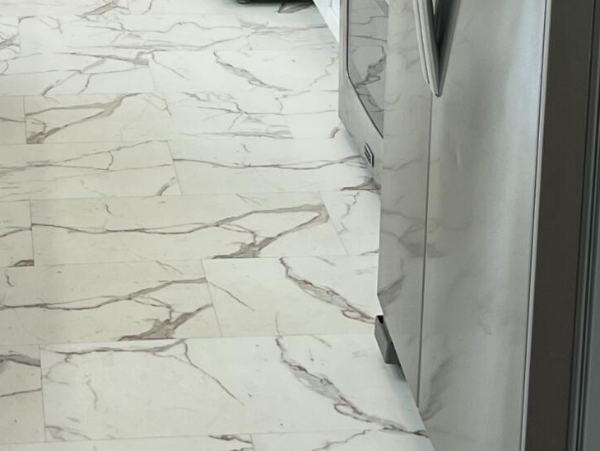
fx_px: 1855
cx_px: 164
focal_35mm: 107
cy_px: -139
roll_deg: +0.4
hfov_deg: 18.3
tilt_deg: -11.1
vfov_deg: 13.3
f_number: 1.5
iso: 50
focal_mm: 5.7
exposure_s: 1/120
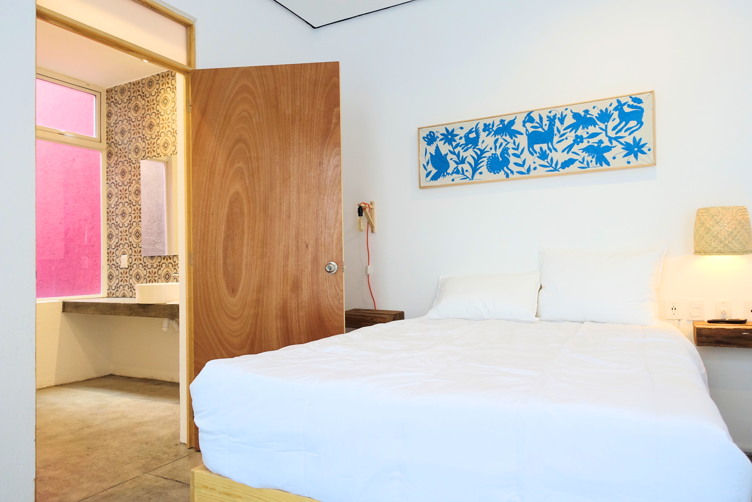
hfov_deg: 73.7
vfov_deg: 53.1
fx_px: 501
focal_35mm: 24
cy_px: 251
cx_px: 376
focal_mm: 8.8
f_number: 2.8
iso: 125
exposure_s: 1/40
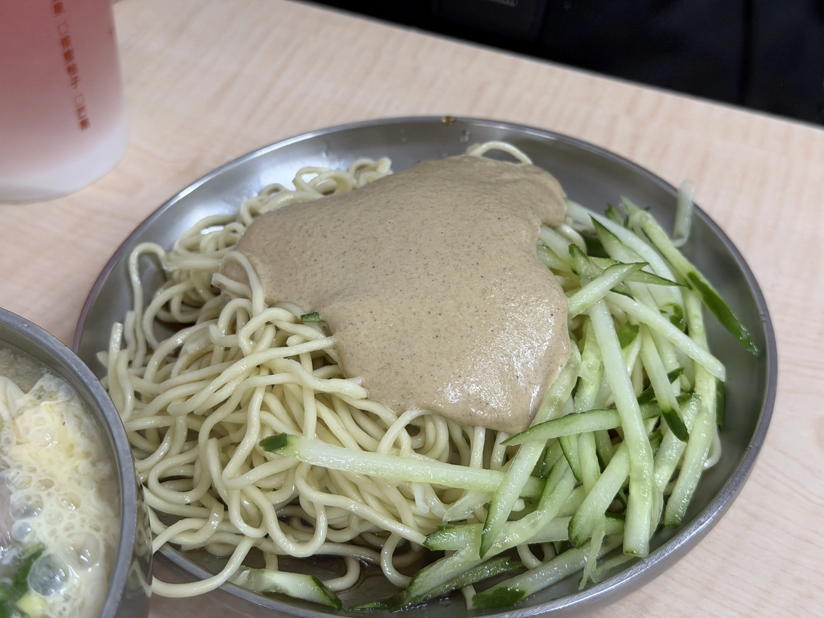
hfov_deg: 39.7
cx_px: 412
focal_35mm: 48
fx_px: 1143
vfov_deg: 30.3
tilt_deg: -42.7
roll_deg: +3.9
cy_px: 309
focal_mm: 6.76
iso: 200
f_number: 1.78
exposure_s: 1/60
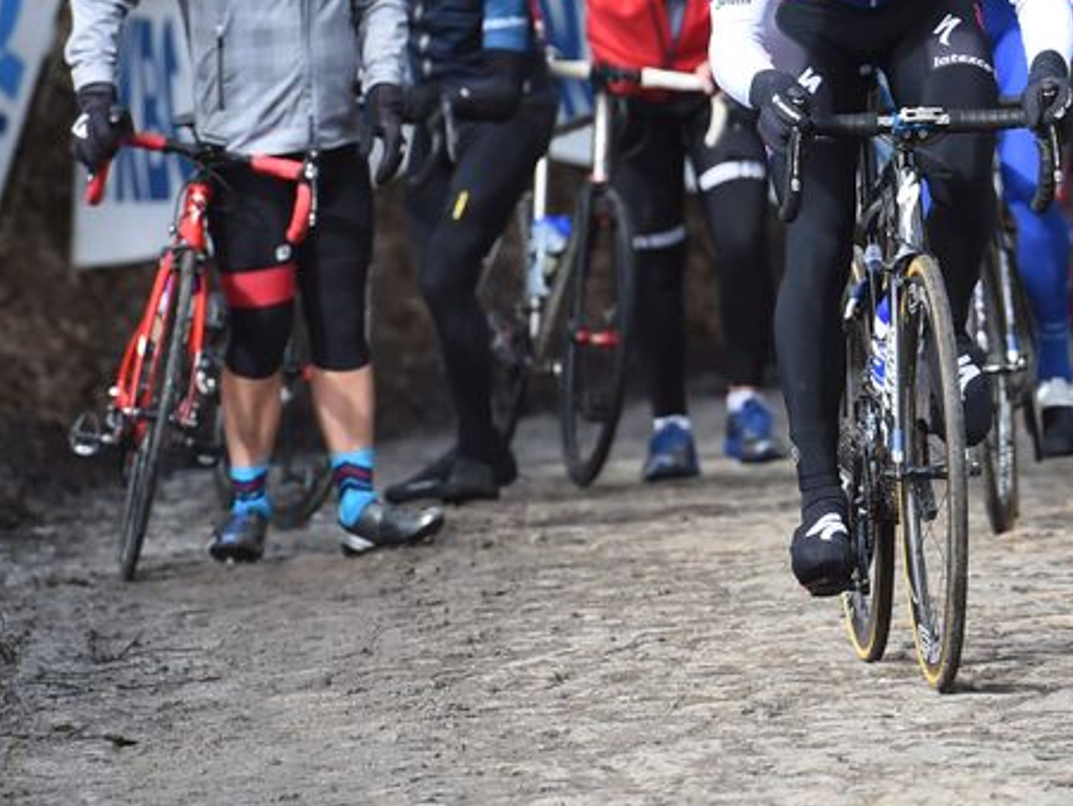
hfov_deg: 3.9
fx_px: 15879
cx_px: 856
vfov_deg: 2.9
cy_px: 120
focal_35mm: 512
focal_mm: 200
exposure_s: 1/1000
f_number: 5
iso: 800
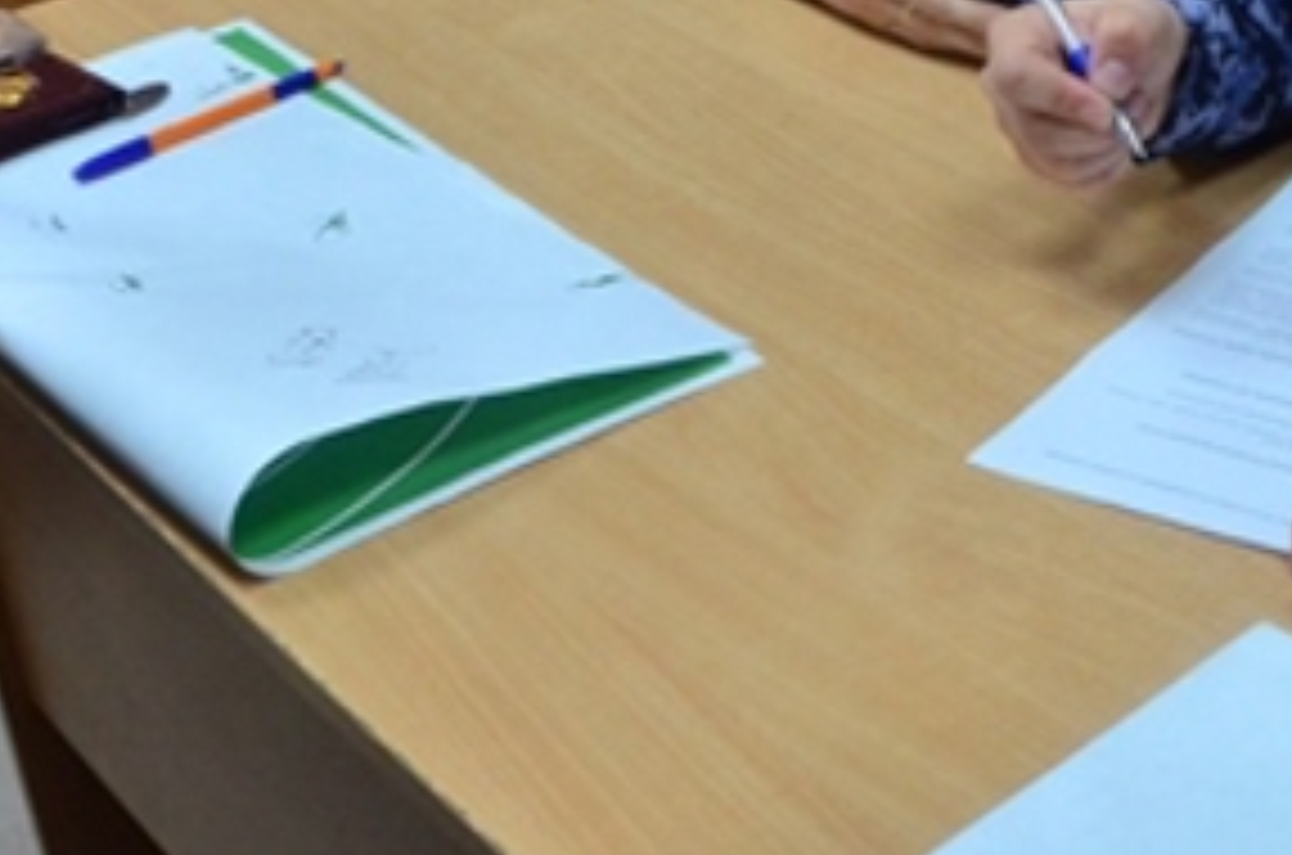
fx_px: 2542
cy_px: -27
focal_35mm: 71
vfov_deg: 18.5
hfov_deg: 27.5
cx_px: 1152
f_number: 5.6
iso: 1250
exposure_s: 1/200
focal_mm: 18
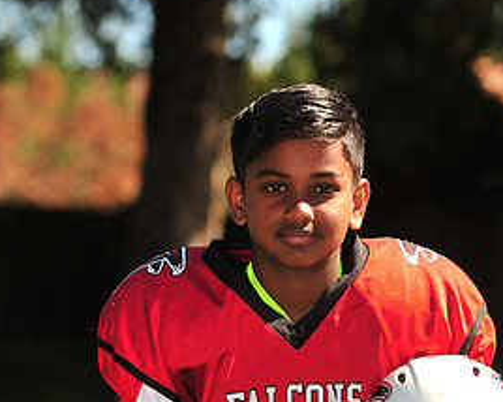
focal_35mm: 305
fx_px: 4537
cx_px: 312
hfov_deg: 6.3
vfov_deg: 5.0
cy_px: 517
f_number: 5
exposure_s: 1/400
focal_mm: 150
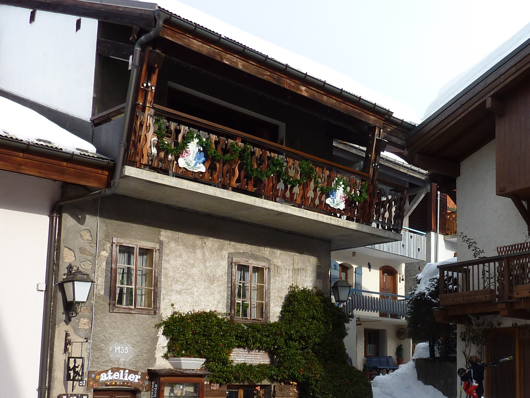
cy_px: 292
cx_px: 410
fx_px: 720
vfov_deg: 30.4
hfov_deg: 39.1
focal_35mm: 47
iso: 80
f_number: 4
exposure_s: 1/320
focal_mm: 4.1
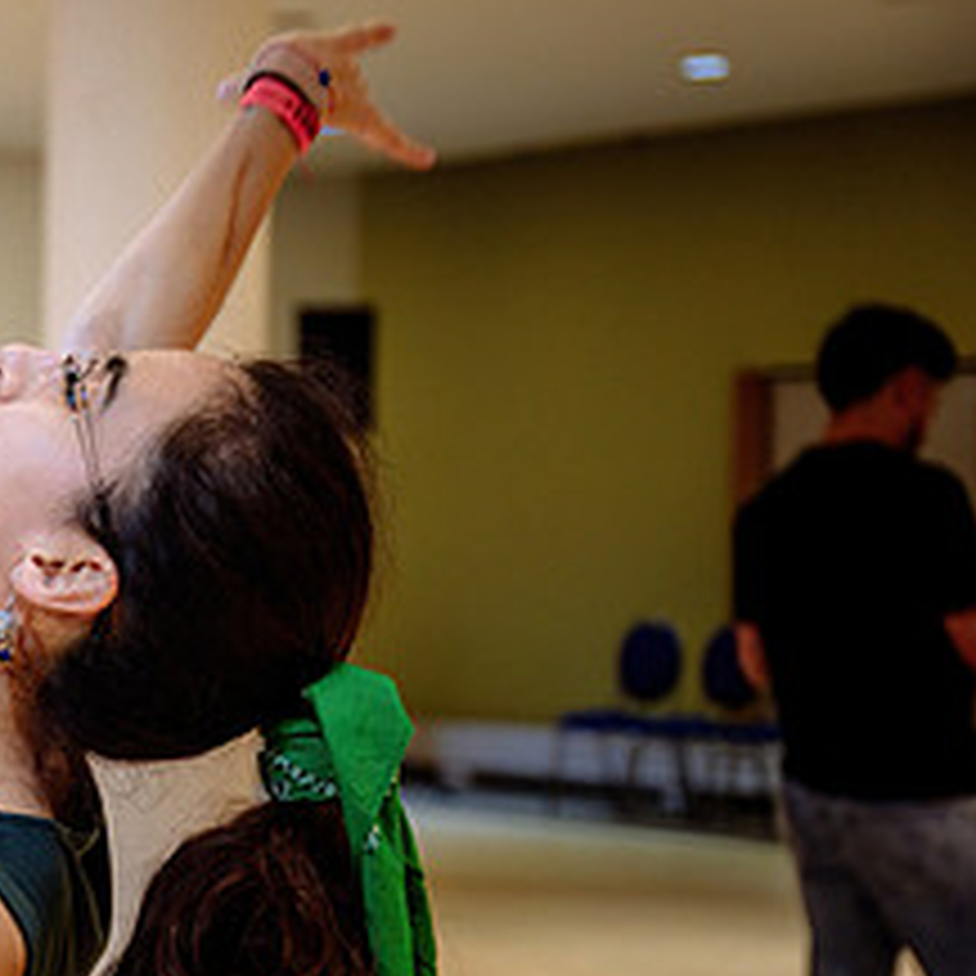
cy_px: 681
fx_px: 3190
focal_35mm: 100
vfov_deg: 17.3
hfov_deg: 16.4
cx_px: -306
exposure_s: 1/125
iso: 1600
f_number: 2.8
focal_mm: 44
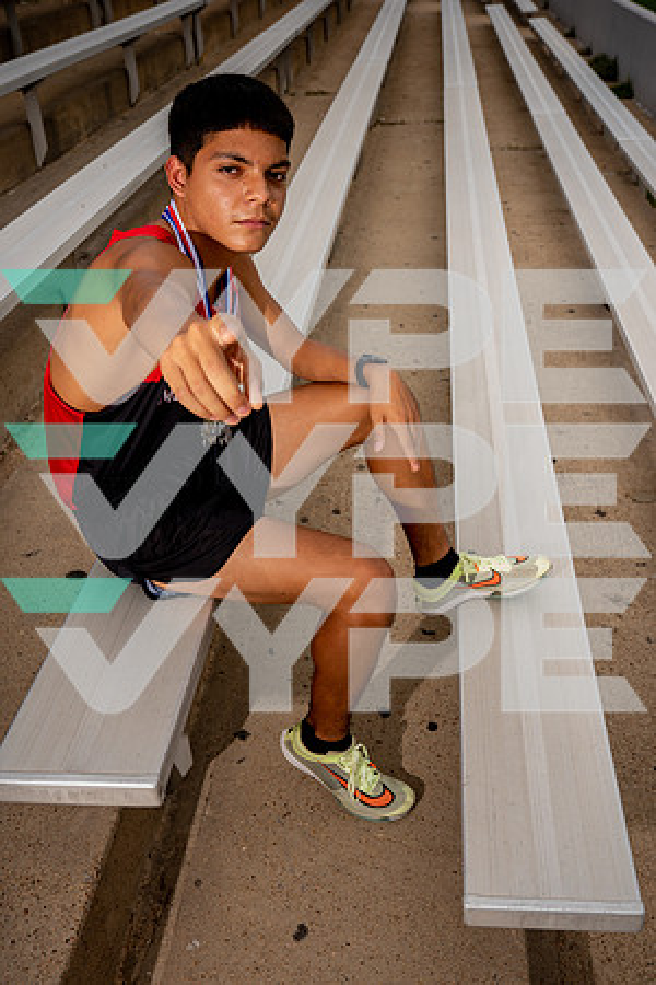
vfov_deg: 55.8
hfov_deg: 38.9
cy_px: 492
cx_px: 328
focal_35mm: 34
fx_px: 929
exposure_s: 1/250
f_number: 6.3
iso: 80
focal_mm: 34
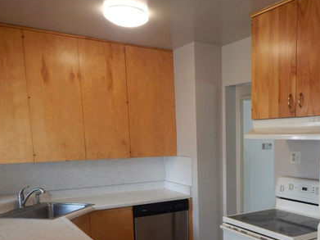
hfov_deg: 49.5
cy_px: 191
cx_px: 236
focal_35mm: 36
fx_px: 333
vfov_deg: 38.2
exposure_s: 1/30
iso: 140
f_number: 3
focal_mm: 4
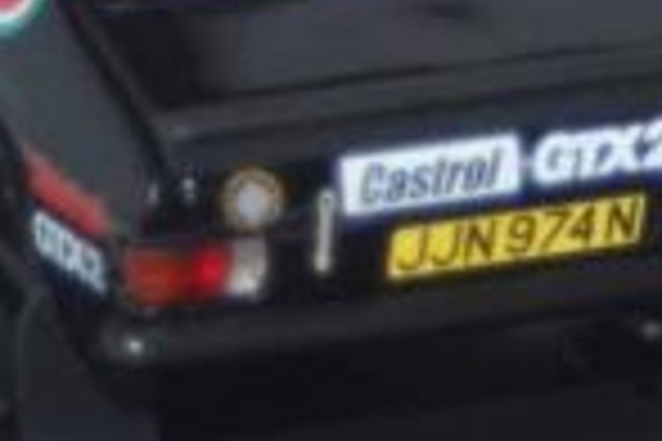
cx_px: 293
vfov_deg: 2.8
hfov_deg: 4.2
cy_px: -90
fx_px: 9010
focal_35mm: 490
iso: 500
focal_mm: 80
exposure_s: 1/125
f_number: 5.6
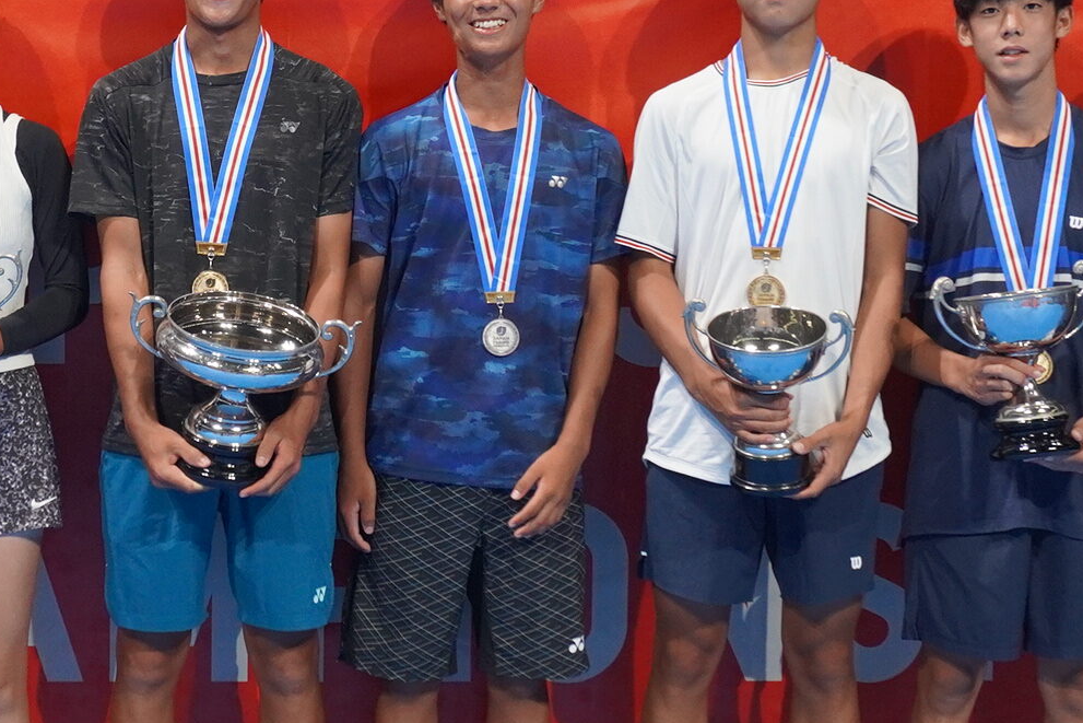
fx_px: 2415
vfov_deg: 17.0
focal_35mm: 80
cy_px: 306
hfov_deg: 24.9
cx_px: 247
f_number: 4
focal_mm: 21
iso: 1000
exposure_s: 1/160
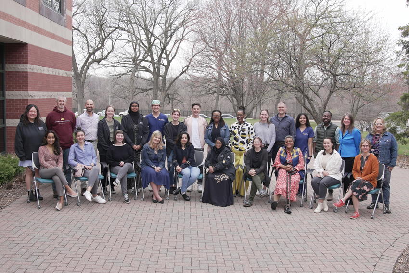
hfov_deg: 53.1
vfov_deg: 36.9
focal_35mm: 36
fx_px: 409
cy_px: 136
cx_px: 204
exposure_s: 1/125
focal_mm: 24
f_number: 4.5
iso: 100
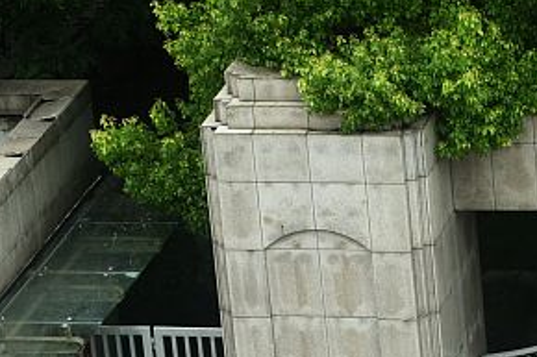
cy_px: 724
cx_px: 1067
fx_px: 4323
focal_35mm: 290
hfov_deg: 6.9
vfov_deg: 4.7
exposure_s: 1/200
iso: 64
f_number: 5.6
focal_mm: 70
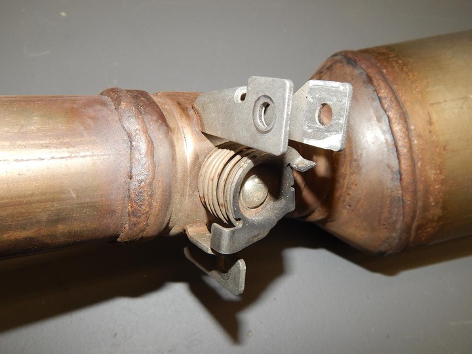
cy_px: 177
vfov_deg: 45.4
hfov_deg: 58.4
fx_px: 423
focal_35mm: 31
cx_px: 236
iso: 200
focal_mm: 5.6
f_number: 6.5
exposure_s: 1/30
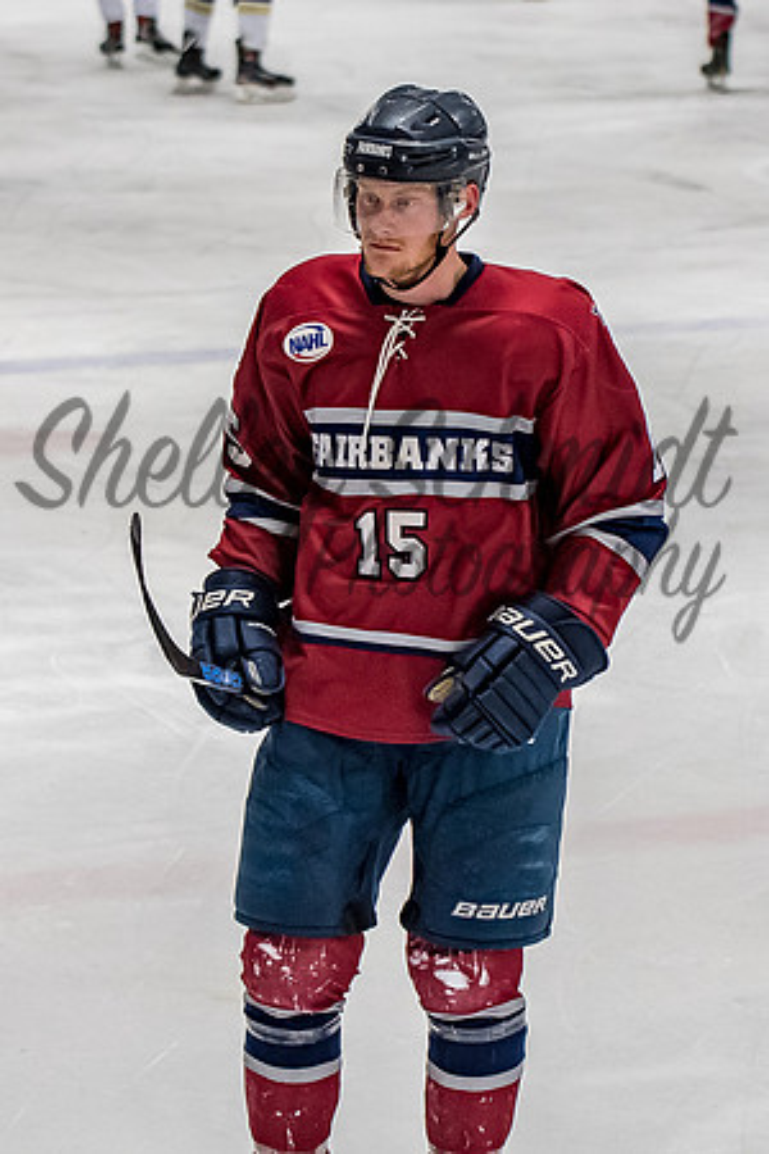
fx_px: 6047
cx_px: 399
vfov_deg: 10.9
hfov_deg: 7.3
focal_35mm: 189
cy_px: 466
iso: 1600
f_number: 3.2
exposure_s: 1/800
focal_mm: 70
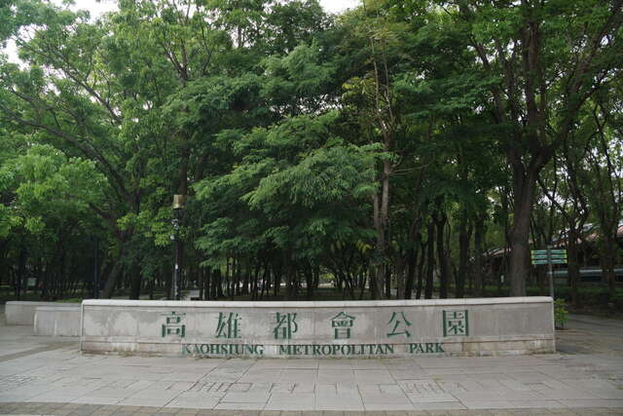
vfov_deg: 48.0
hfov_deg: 67.4
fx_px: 467
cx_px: 312
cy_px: 208
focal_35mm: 27
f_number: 5.6
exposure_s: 1/160
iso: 200
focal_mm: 18
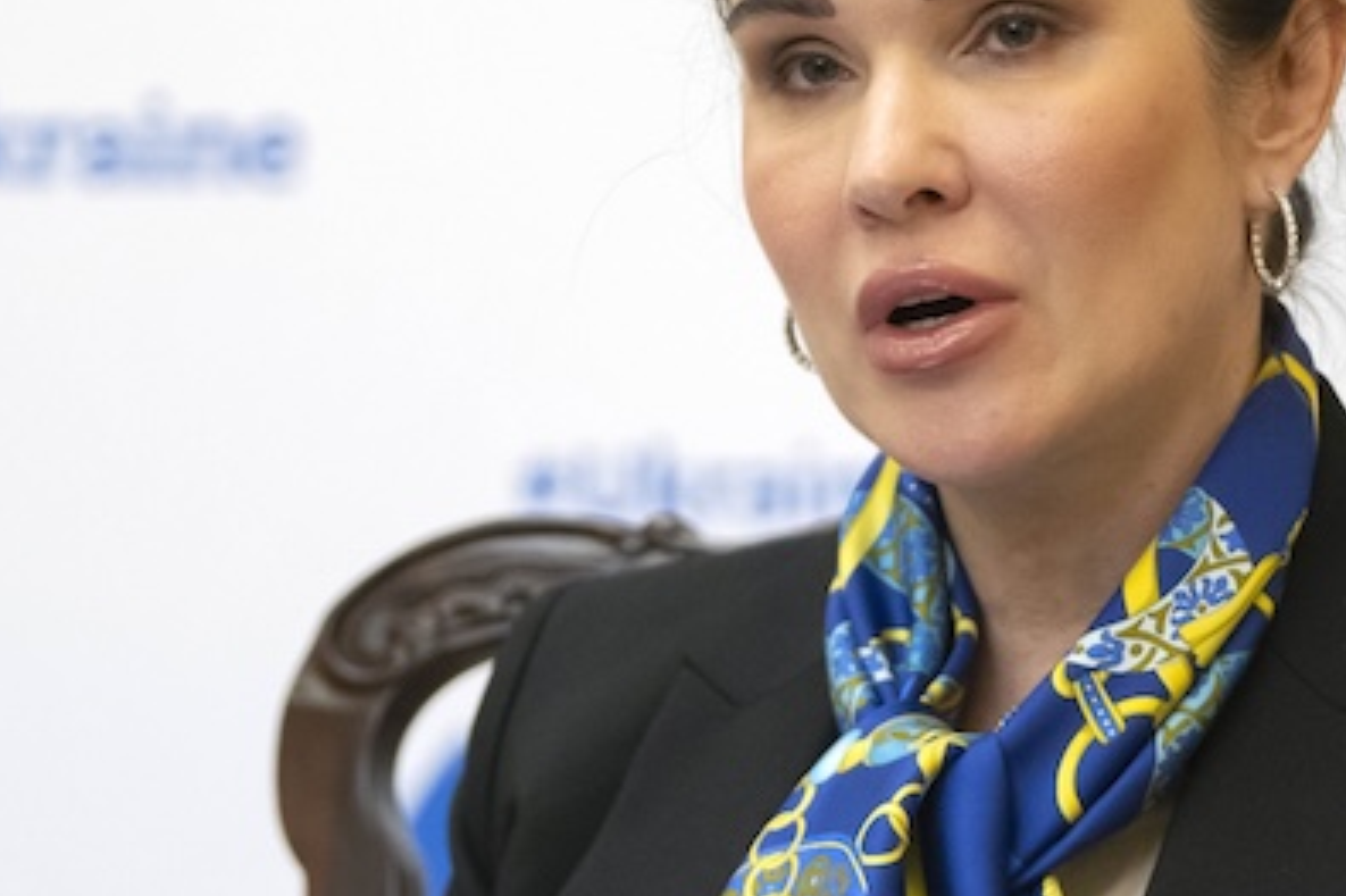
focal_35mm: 392
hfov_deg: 5.3
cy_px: 542
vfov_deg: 3.5
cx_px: 811
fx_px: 14650
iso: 4000
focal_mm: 129
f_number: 2.8
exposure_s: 1/400
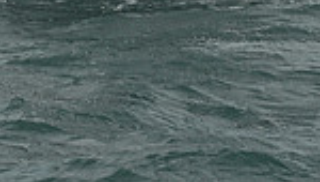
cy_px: -435
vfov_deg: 4.1
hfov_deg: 7.6
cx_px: 18
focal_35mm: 283
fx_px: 2406
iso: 320
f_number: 10
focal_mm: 70
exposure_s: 1/1250
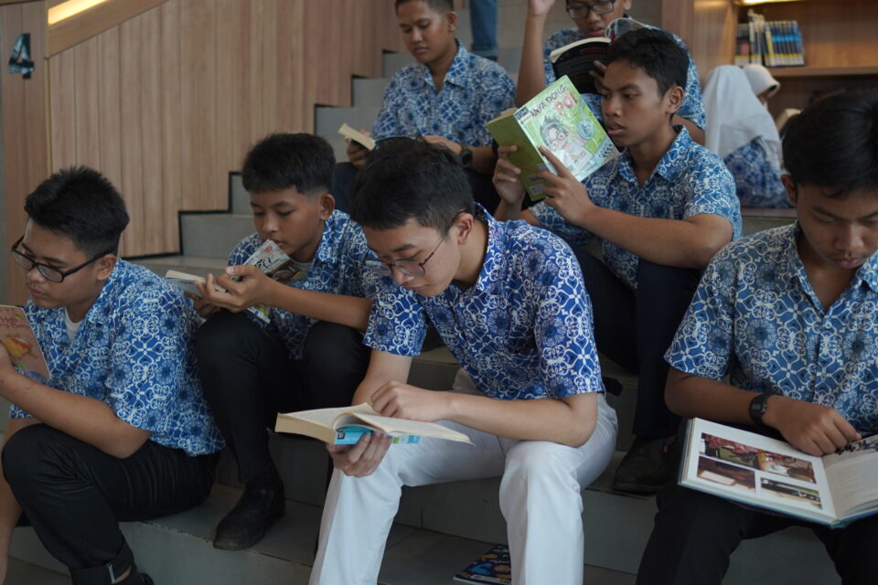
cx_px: 439
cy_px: 292
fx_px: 878
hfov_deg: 53.1
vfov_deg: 36.9
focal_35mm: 36
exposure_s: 1/125
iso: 400
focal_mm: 24
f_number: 1.8
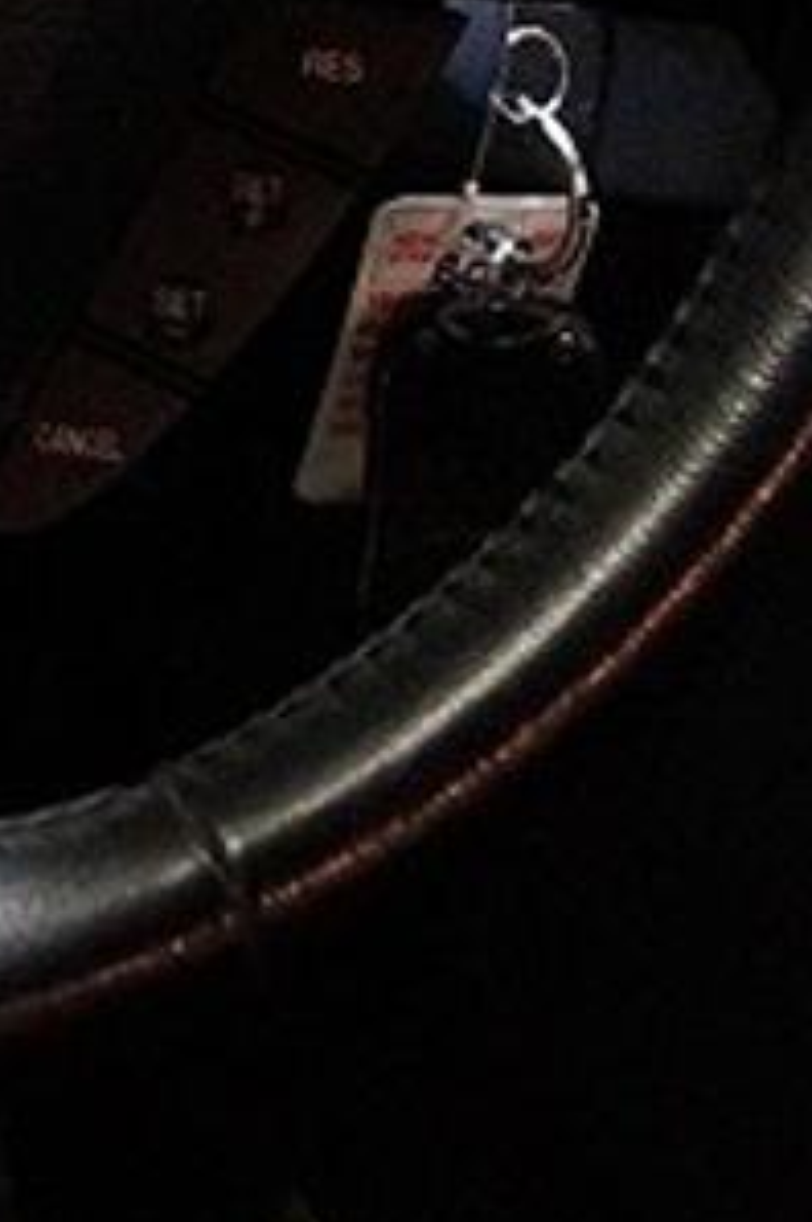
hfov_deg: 10.3
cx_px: -299
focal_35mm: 129
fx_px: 4374
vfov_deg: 15.0
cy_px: -455
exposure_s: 1/40
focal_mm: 20
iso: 3200
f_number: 4
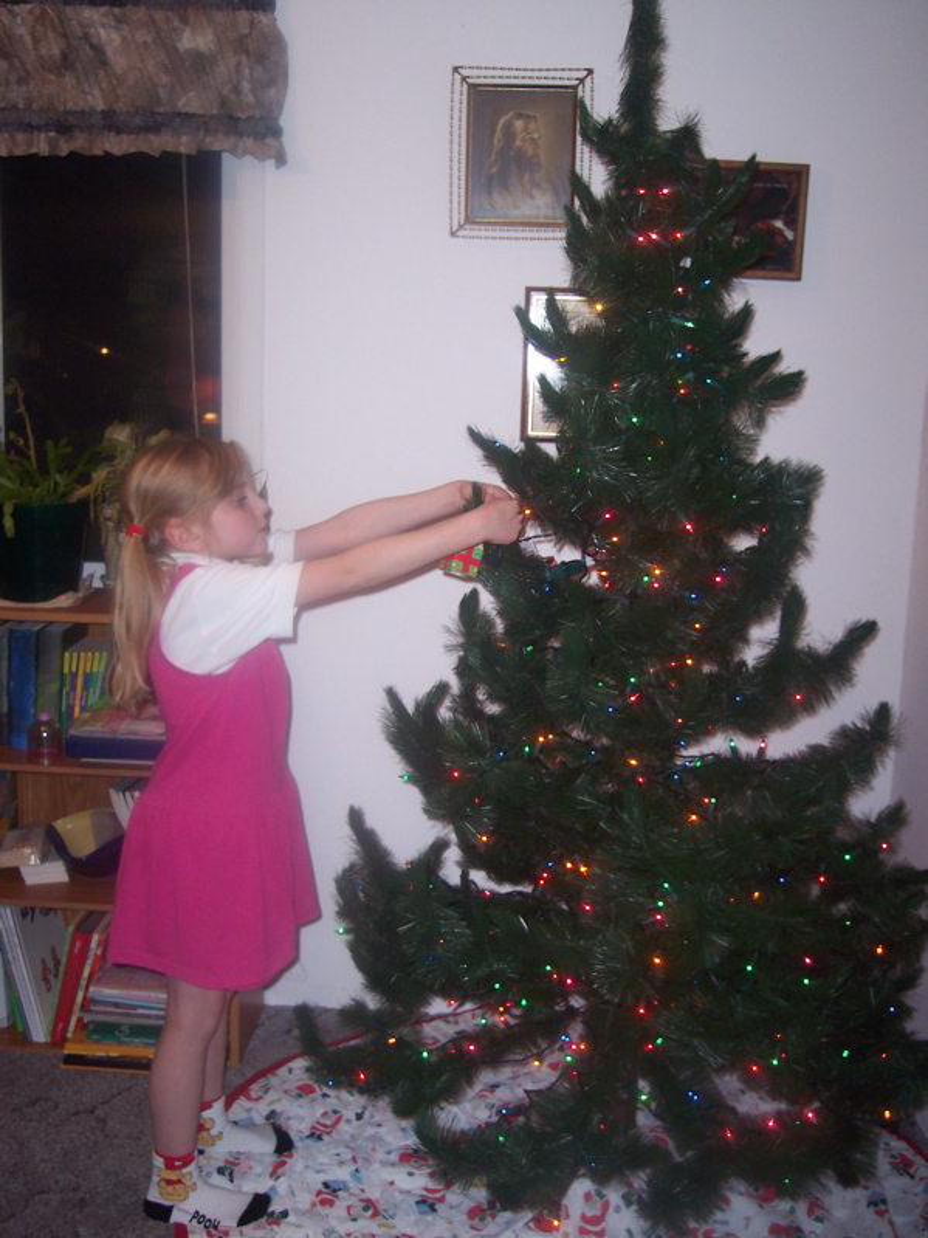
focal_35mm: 38
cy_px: 619
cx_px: 464
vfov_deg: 49.0
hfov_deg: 37.7
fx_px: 1359
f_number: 2.8
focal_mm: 8
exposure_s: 1/30
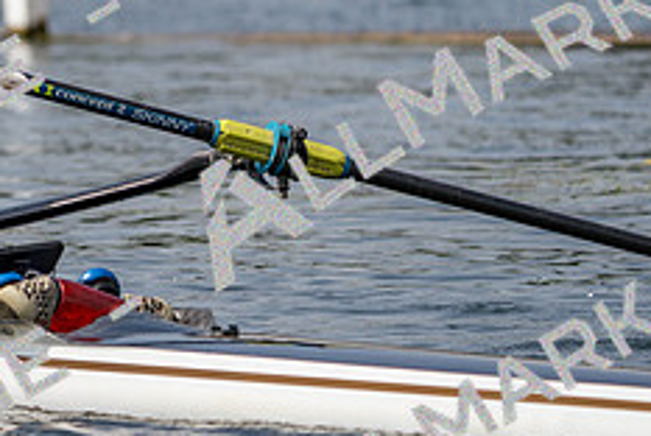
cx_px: -39
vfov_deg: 2.8
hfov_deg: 4.1
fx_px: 8999
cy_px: 27
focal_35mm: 497
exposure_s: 1/1600
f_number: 5.6
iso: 200
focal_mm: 200
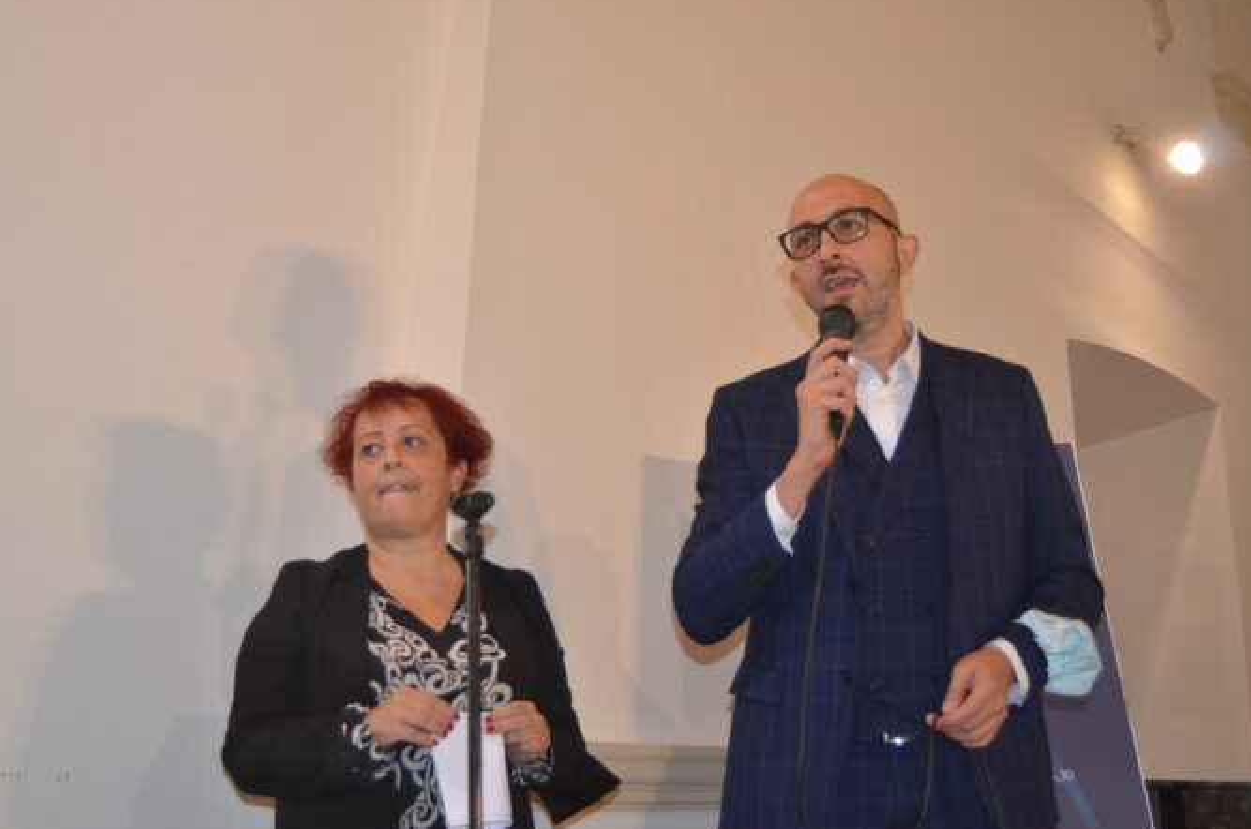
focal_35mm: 49
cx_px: 608
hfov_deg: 40.8
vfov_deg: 27.7
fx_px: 1683
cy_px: 419
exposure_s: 1/60
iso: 500
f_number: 4.2
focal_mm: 31
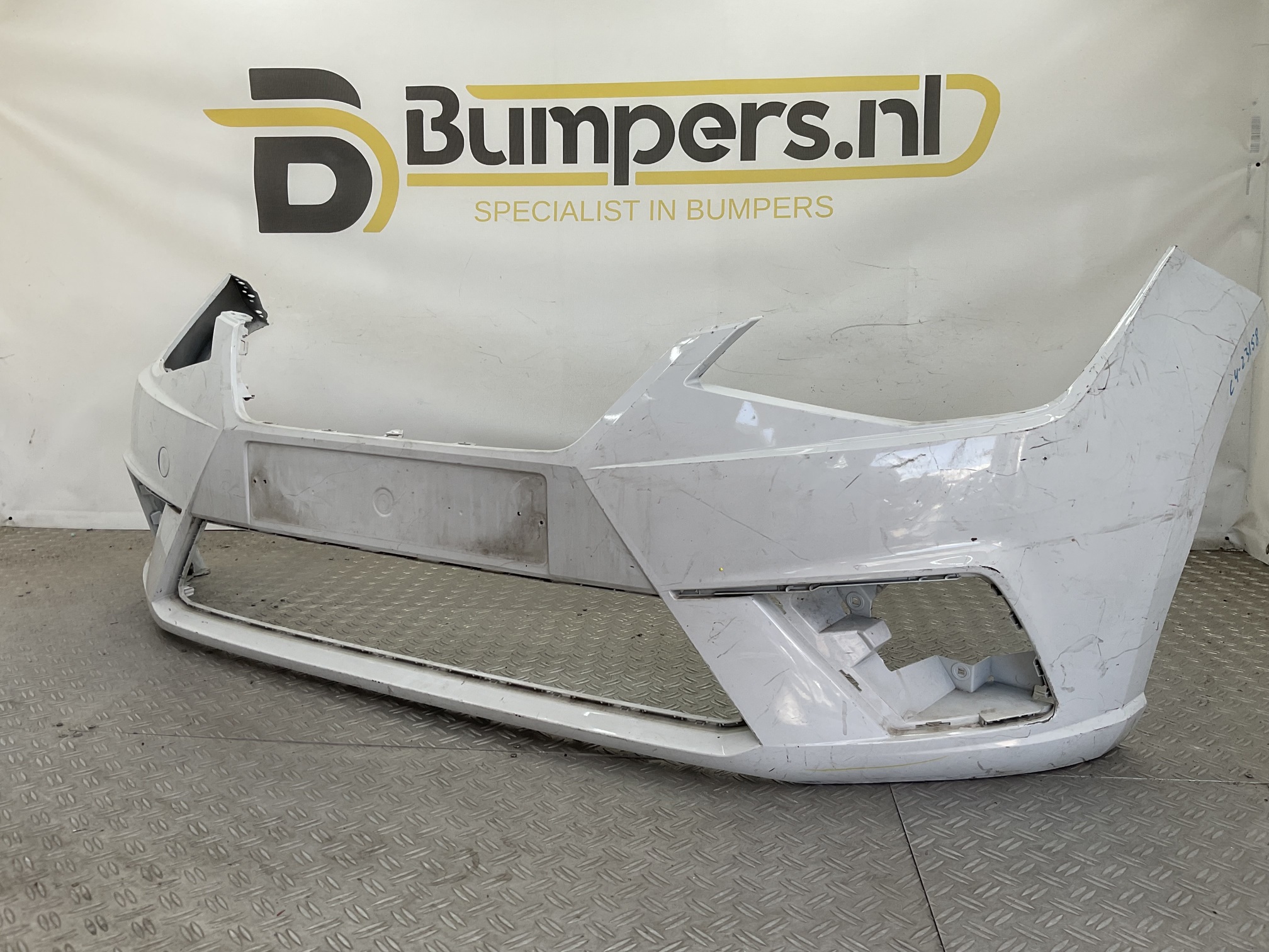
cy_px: 476
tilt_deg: -10.2
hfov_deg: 61.7
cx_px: 634
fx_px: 1063
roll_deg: -1.5
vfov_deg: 48.2
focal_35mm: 29
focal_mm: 3
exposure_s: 1/187
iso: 16
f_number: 1.8
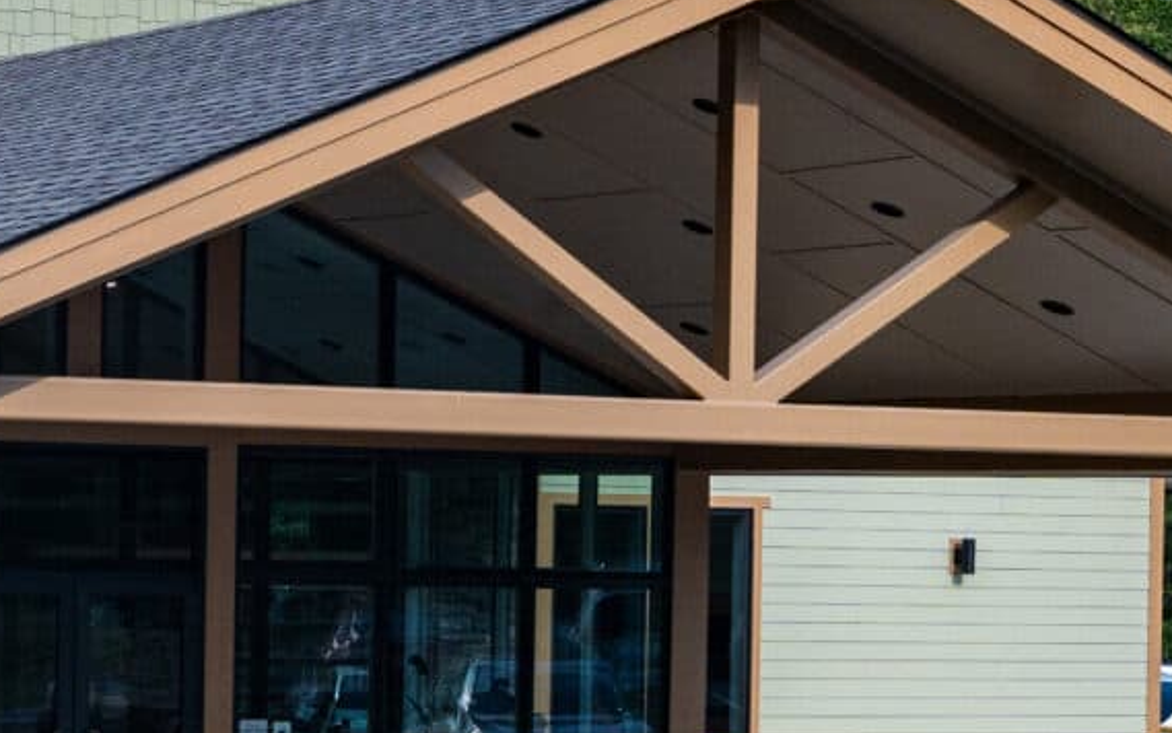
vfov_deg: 9.8
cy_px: 483
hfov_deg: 15.2
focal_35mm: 133
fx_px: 4253
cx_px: -161
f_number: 5.6
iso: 200
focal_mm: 36.3
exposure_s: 1/4000
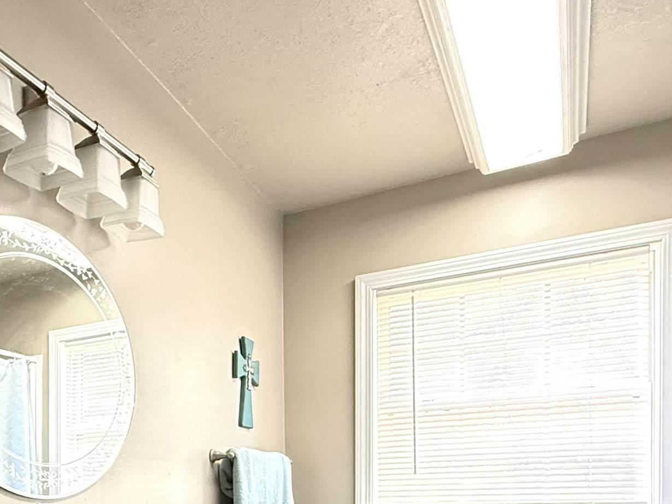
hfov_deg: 48.5
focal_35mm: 35
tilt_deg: -1.5
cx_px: 101
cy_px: 510
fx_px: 680
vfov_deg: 36.4
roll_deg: +1.3
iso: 400
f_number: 2.2
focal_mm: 2.22
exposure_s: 1/60
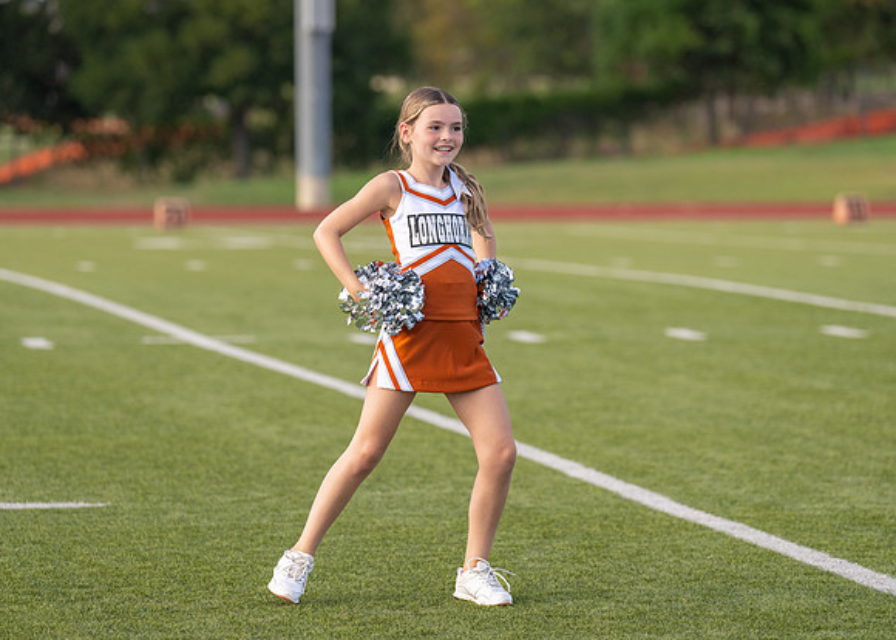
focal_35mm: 178
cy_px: 292
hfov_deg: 11.3
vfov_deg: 8.1
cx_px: 422
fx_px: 4539
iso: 400
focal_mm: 139
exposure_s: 1/3200
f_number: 2.8
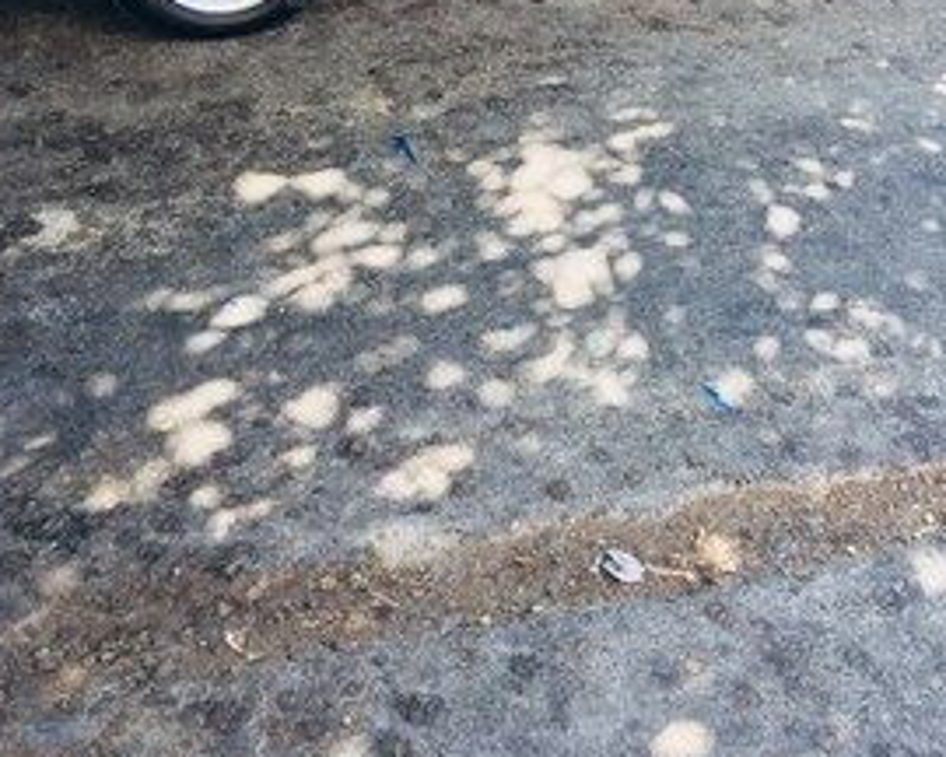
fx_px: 1456
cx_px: 617
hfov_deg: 35.7
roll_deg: -1.9
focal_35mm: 52
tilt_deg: -20.4
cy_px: -46
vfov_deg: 27.1
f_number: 2.2
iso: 32
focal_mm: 4.15
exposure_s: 1/115
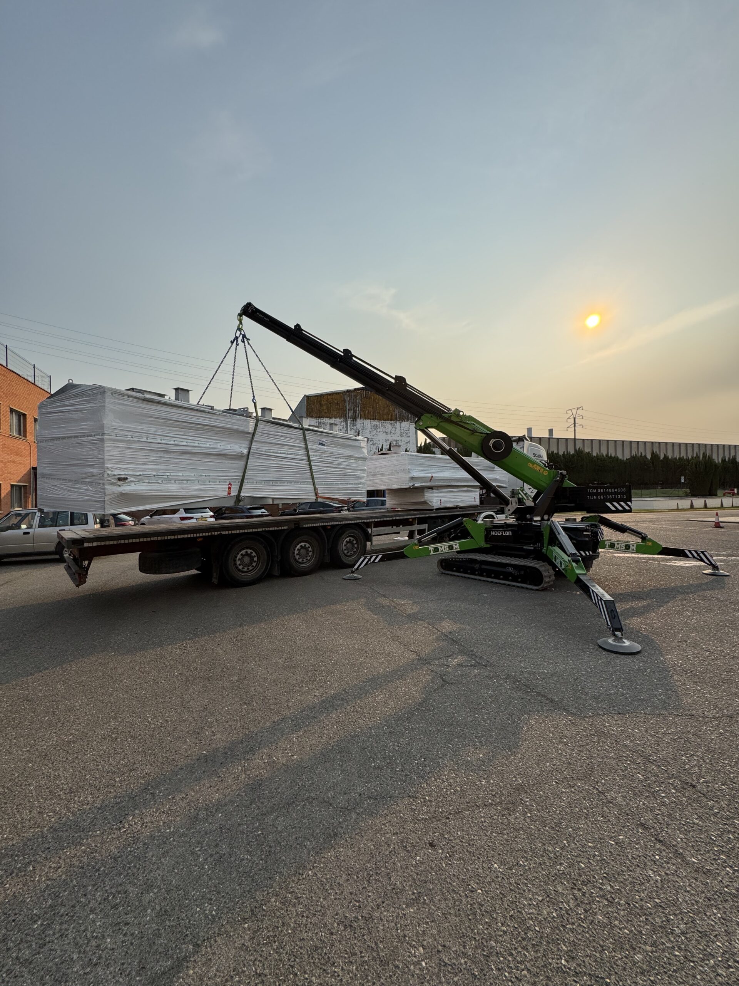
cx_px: 370
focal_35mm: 14
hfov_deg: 85.7
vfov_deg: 102.1
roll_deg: +0.0
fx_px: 399
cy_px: 493
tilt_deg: +0.8
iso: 50
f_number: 2.2
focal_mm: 2.22
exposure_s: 1/2415
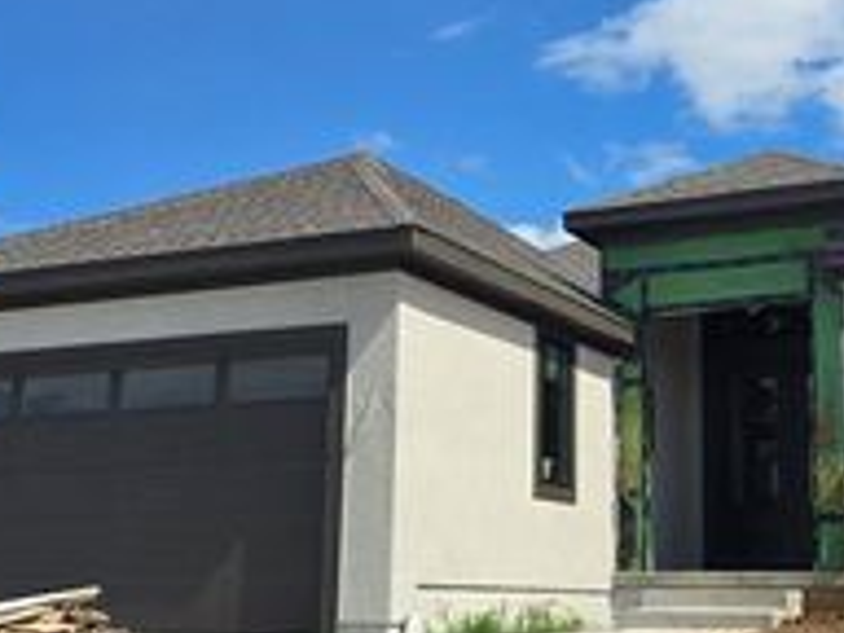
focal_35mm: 60
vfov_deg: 24.3
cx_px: 541
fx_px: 1463
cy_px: 424
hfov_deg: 32.0
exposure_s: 1/1102
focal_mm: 6.3
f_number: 1.7
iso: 12
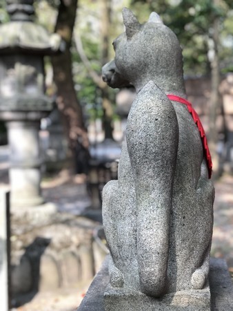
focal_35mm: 57
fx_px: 511
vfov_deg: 33.8
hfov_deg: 25.7
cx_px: 116
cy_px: 156
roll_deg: +1.3
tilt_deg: -5.6
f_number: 2.8
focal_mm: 6.6
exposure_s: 1/60
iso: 32
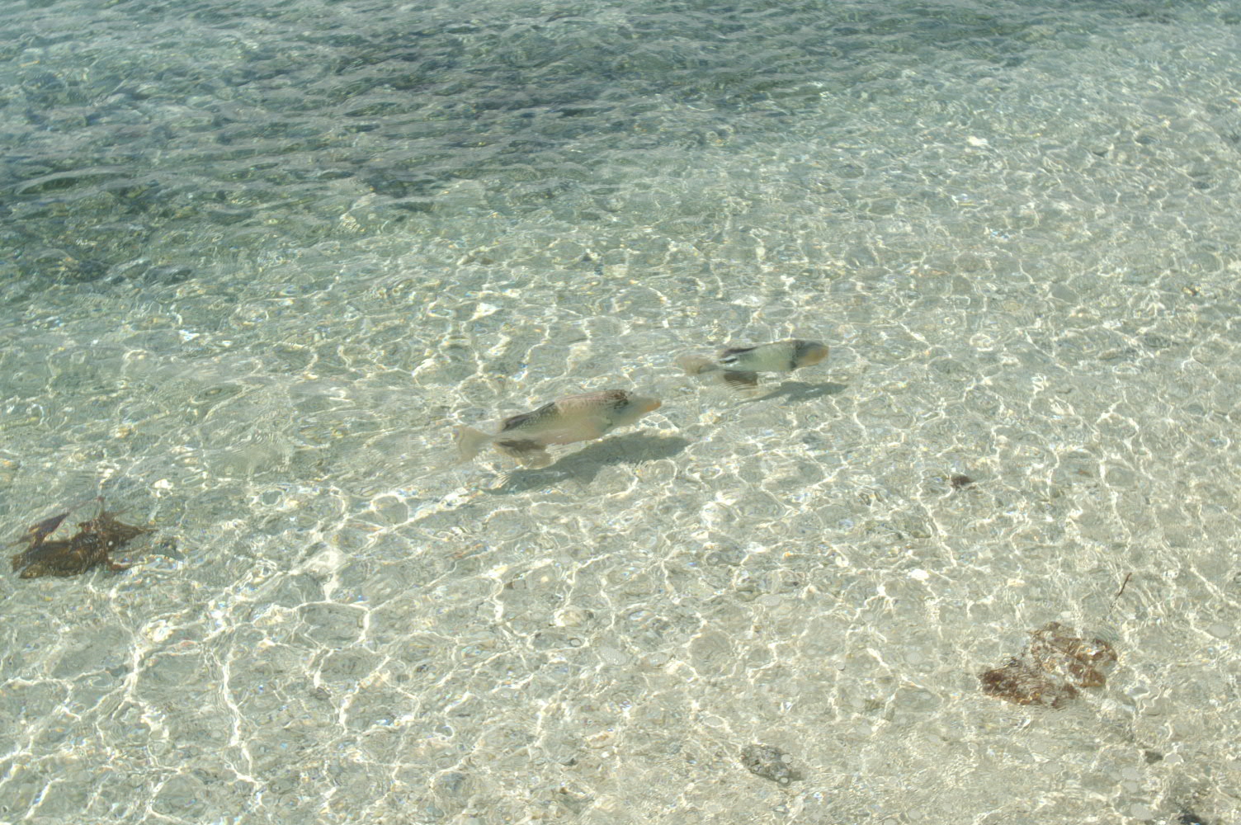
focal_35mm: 52
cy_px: 412
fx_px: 1808
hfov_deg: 37.9
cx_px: 620
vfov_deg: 25.7
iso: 100
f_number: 5
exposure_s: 1/1600
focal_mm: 35
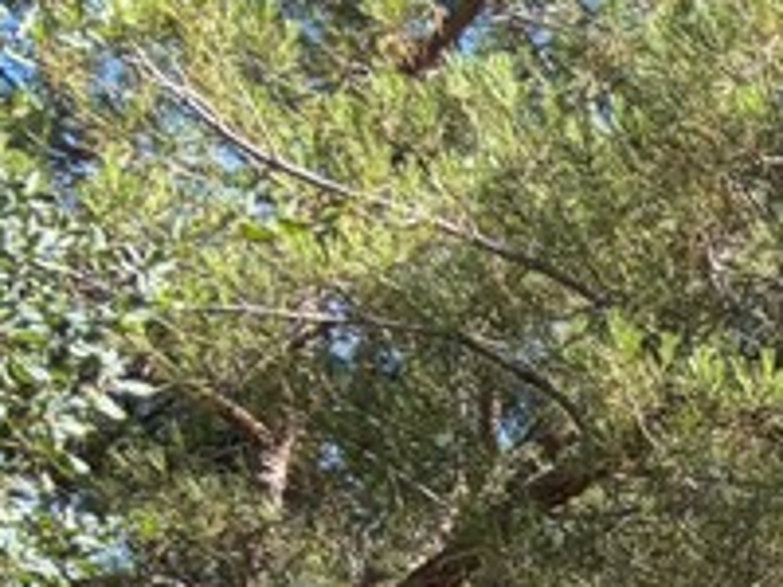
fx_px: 3008
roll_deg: -0.4
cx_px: 1750
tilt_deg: -5.8
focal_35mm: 133
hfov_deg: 12.4
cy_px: 1209
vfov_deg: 10.2
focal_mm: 5.96
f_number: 1.6
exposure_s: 1/1001
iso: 50
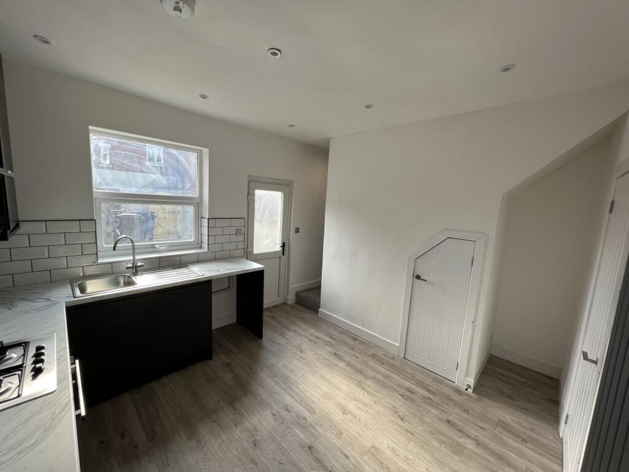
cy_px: 236
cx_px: 314
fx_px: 236
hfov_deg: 106.2
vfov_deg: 89.9
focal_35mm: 13
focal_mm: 1.57
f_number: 1.8
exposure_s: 1/122
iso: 50
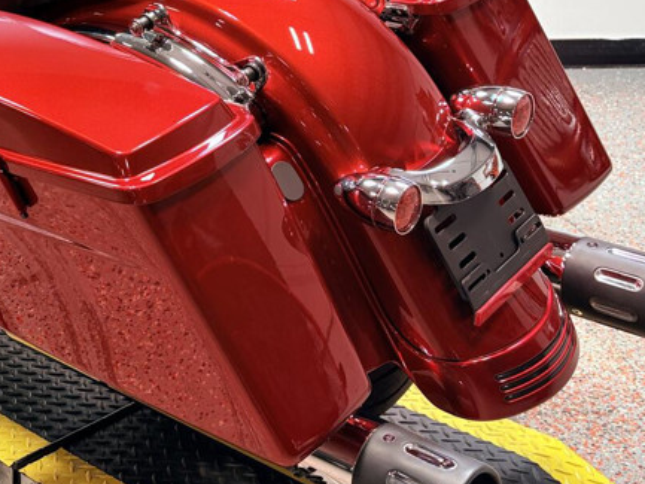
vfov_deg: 22.2
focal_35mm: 64
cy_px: 16
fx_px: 1193
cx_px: -11
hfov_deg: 28.3
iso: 50
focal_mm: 5.96
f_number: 1.6
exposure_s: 1/120
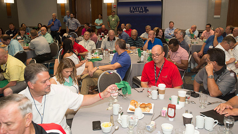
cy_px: 55
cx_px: 119
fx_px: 231
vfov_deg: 32.3
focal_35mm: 37
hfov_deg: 54.4
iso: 1250
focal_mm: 35
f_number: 5
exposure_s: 1/160
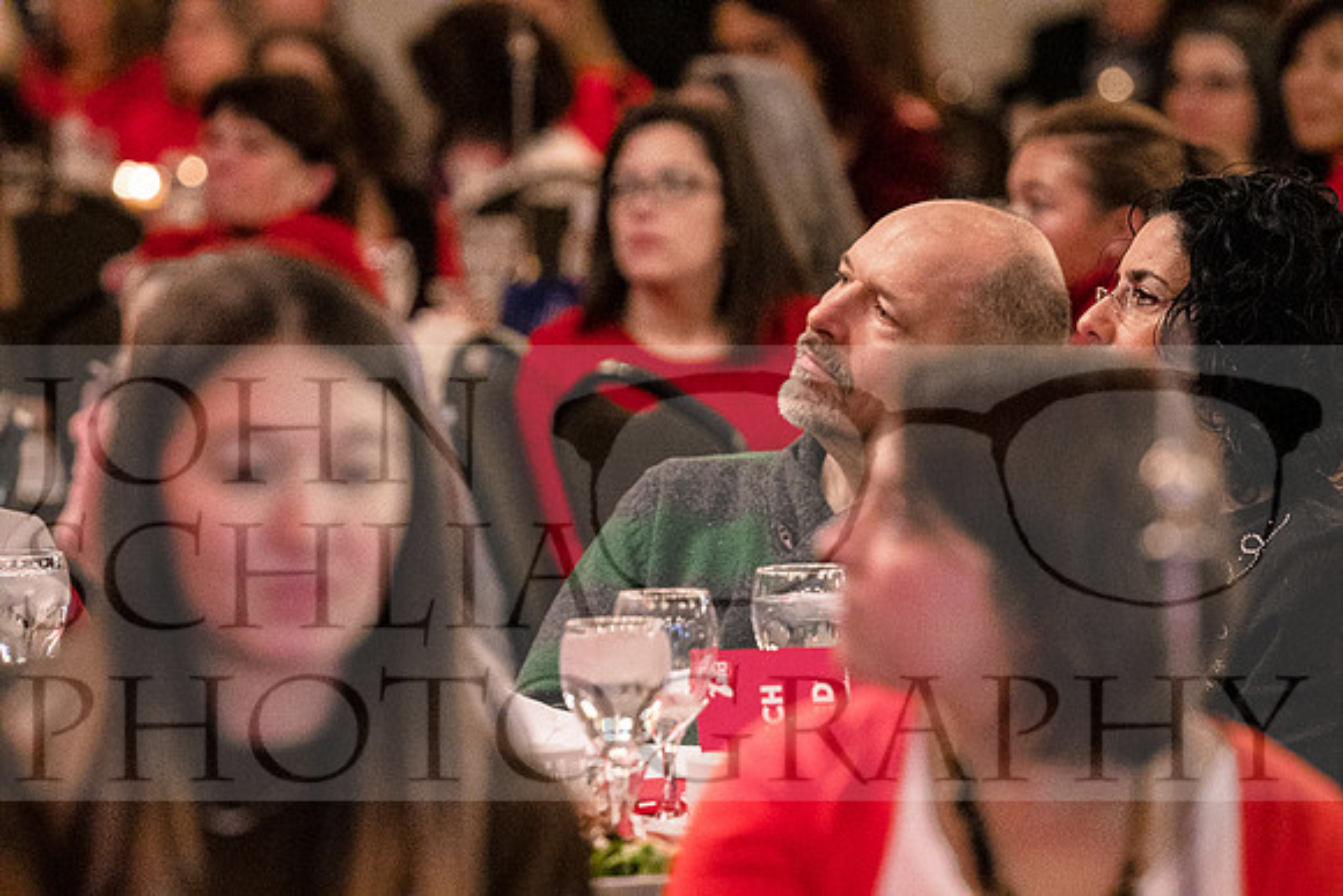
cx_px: 672
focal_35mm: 300
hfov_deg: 6.9
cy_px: 448
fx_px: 11194
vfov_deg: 4.6
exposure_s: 1/100
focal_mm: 200
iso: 6400
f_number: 4
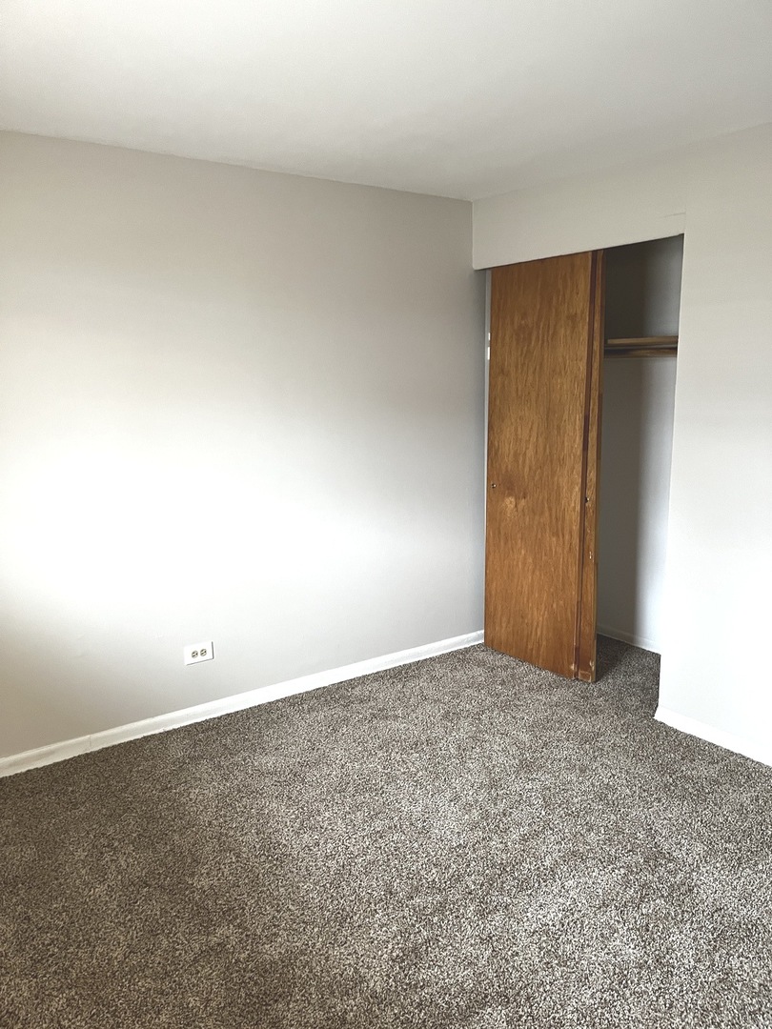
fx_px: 773
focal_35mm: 26
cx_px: 386
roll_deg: +0.3
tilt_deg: -10.4
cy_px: 514
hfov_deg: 53.1
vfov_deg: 67.3
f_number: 1.6
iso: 400
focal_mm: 5.1
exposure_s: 1/40
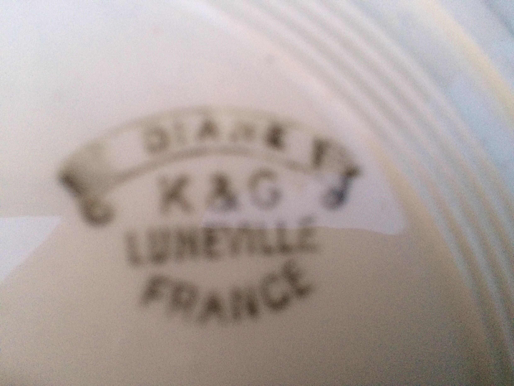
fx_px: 431
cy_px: 193
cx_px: 257
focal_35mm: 29
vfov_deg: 48.2
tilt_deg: -71.4
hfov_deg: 61.7
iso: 400
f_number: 2.2
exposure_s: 1/17
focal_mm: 4.15
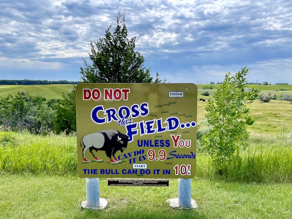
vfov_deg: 53.1
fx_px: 219
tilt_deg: -7.0
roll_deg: -0.3
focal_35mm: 26
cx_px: 146
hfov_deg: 67.3
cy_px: 110
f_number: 1.6
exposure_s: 1/3448
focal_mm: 5.1
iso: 32
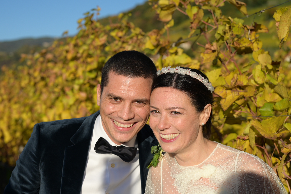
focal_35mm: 50
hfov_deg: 39.6
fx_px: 404
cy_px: 97
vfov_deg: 27.0
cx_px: 146
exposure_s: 1/1600
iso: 125
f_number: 4
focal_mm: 50
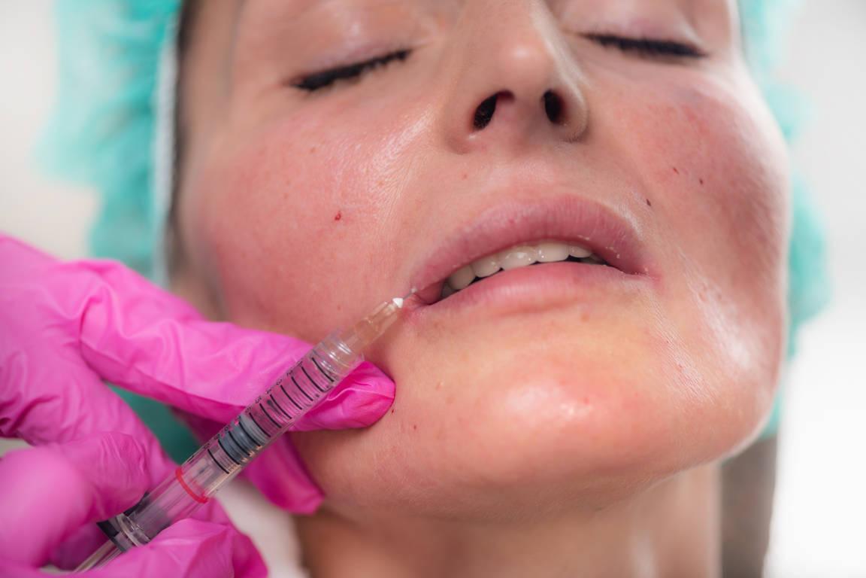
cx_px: 433
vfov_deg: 13.0
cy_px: 289
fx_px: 2526
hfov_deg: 19.5
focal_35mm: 105
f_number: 3
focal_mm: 105
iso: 100
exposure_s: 1/200
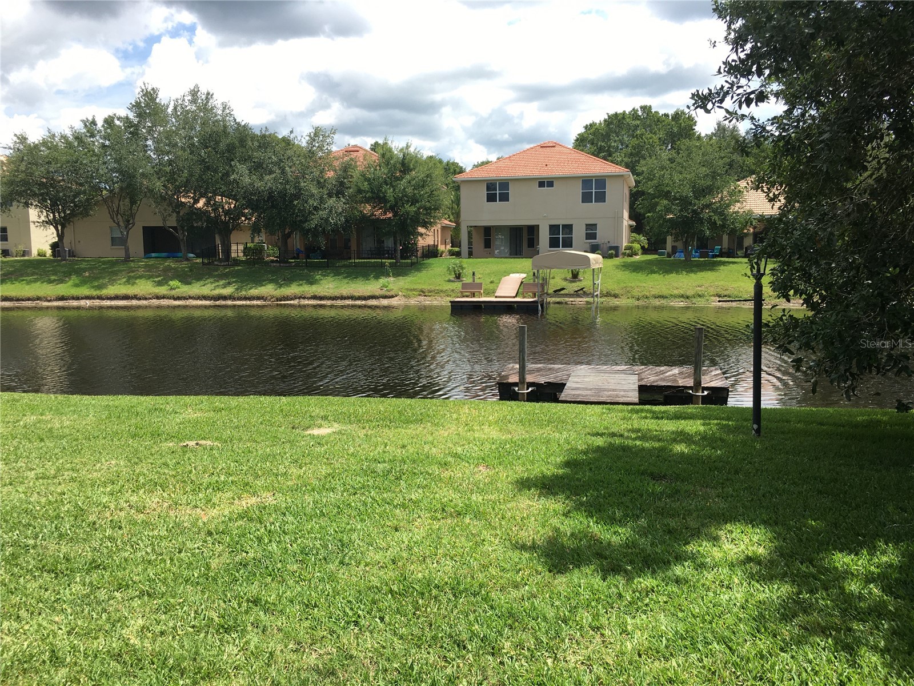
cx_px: 457
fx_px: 766
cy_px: 343
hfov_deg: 61.7
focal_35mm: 29
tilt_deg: -7.0
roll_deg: +0.3
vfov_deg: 48.2
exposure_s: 1/836
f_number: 2.2
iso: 25
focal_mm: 4.15
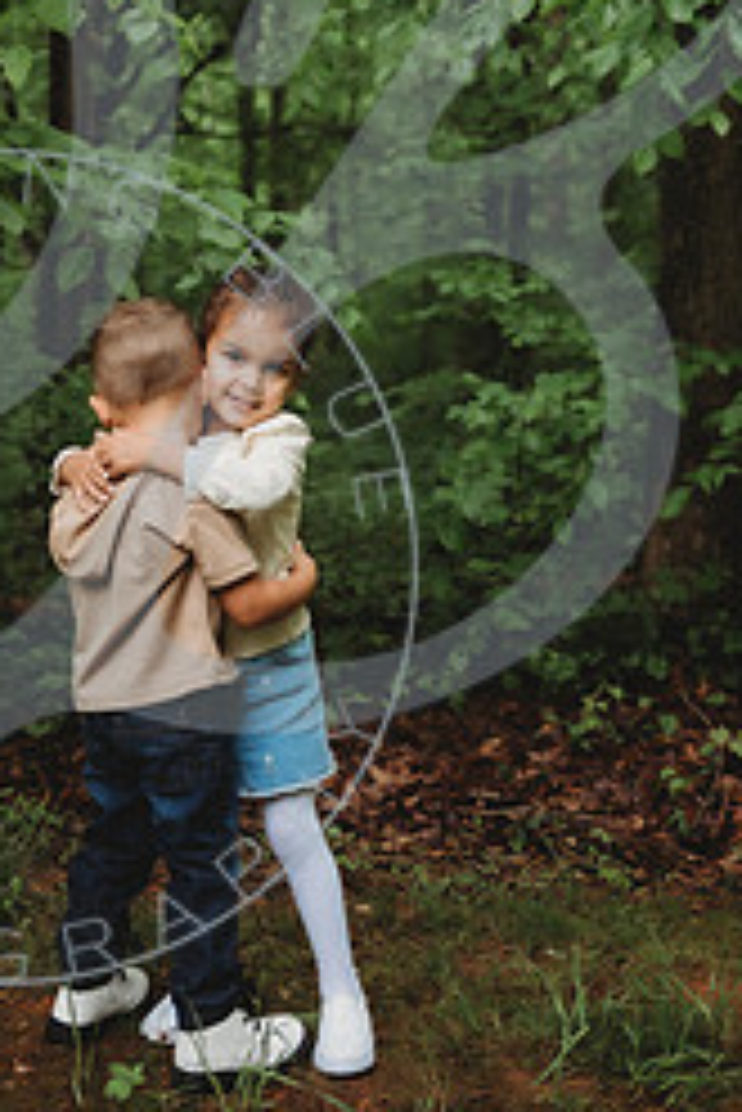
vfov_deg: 31.5
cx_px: 202
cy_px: 225
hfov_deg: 21.8
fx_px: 1914
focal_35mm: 62
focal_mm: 34
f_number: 2.8
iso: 100
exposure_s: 1/200
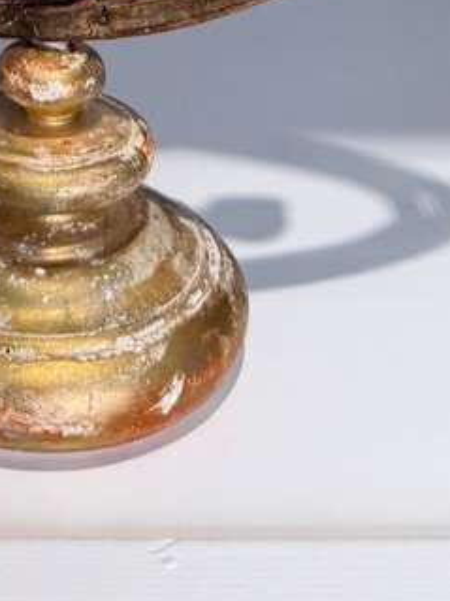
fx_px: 1336
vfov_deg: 21.4
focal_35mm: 77
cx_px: 41
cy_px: -296
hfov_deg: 18.8
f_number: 1.78
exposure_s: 1/358
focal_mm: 6.76
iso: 80
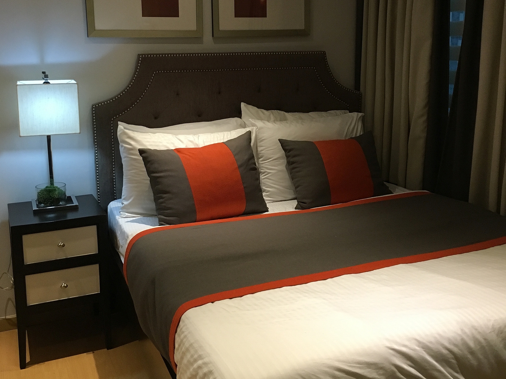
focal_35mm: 39
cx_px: 253
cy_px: 190
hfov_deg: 47.9
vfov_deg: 36.8
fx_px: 570
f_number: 2.2
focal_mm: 4.15
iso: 160
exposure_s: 1/30
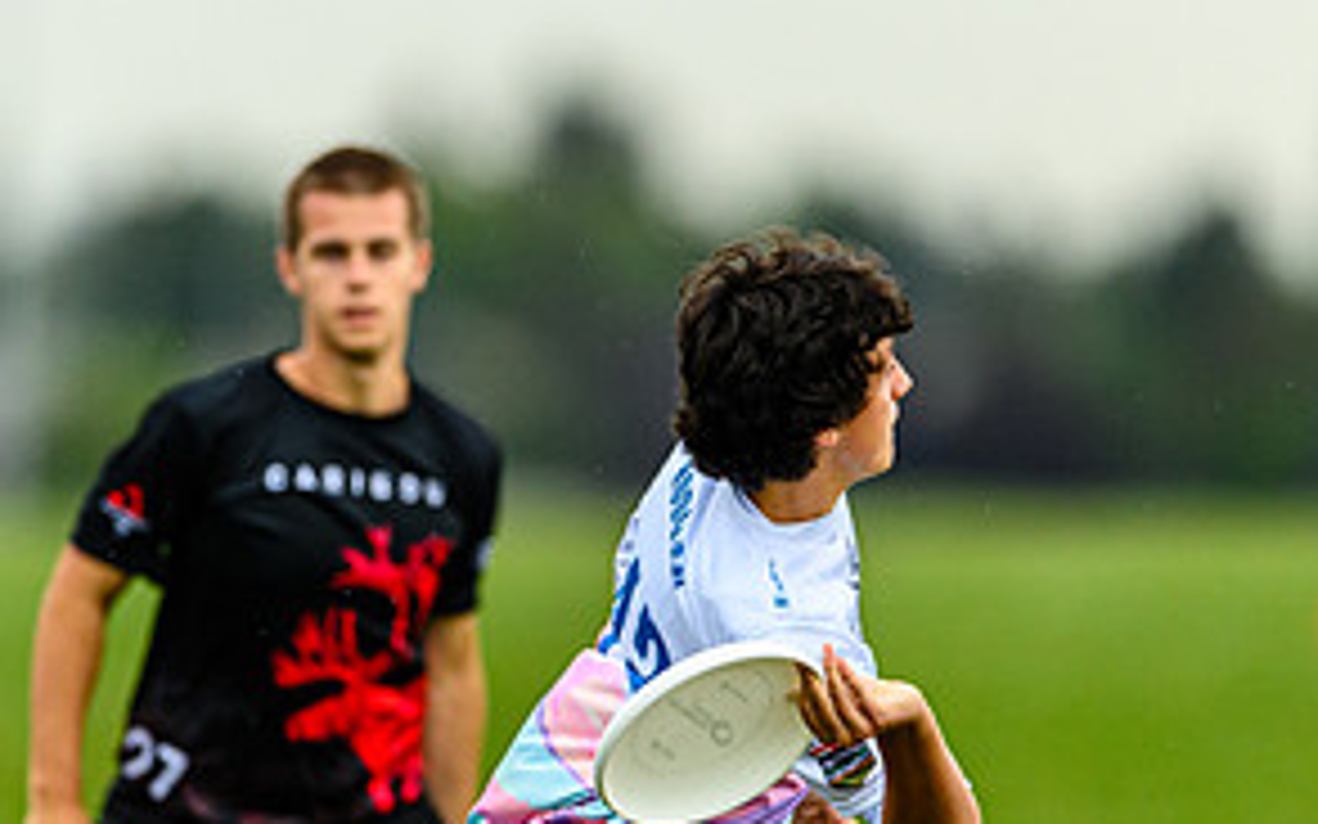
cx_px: 648
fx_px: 28946
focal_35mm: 806
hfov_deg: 2.6
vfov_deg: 1.6
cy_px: 498
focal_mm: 400
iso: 800
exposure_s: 1/1250
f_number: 3.2
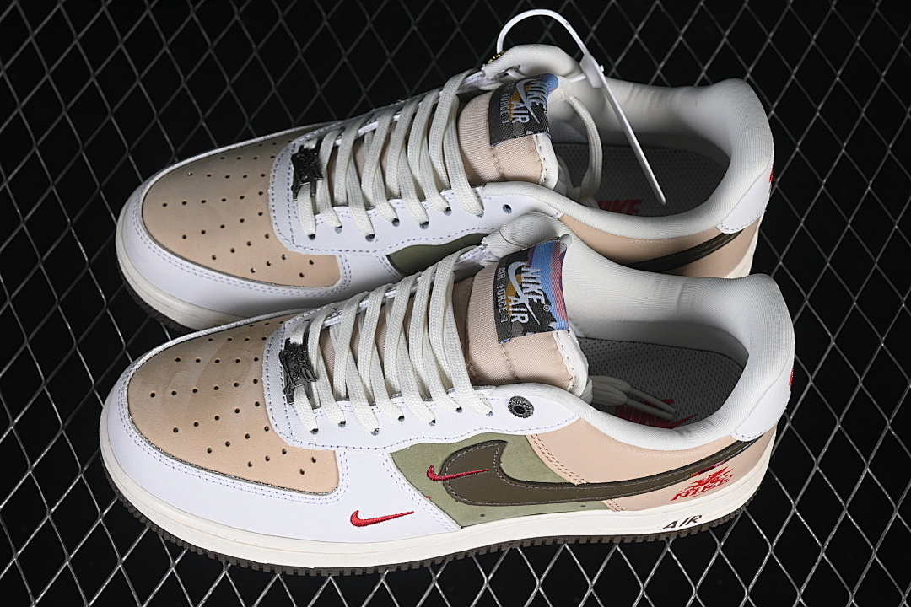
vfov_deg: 18.2
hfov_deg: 27.0
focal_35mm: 75
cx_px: 456
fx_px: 1898
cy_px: 304
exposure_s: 1/80
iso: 160
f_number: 7.1
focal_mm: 50
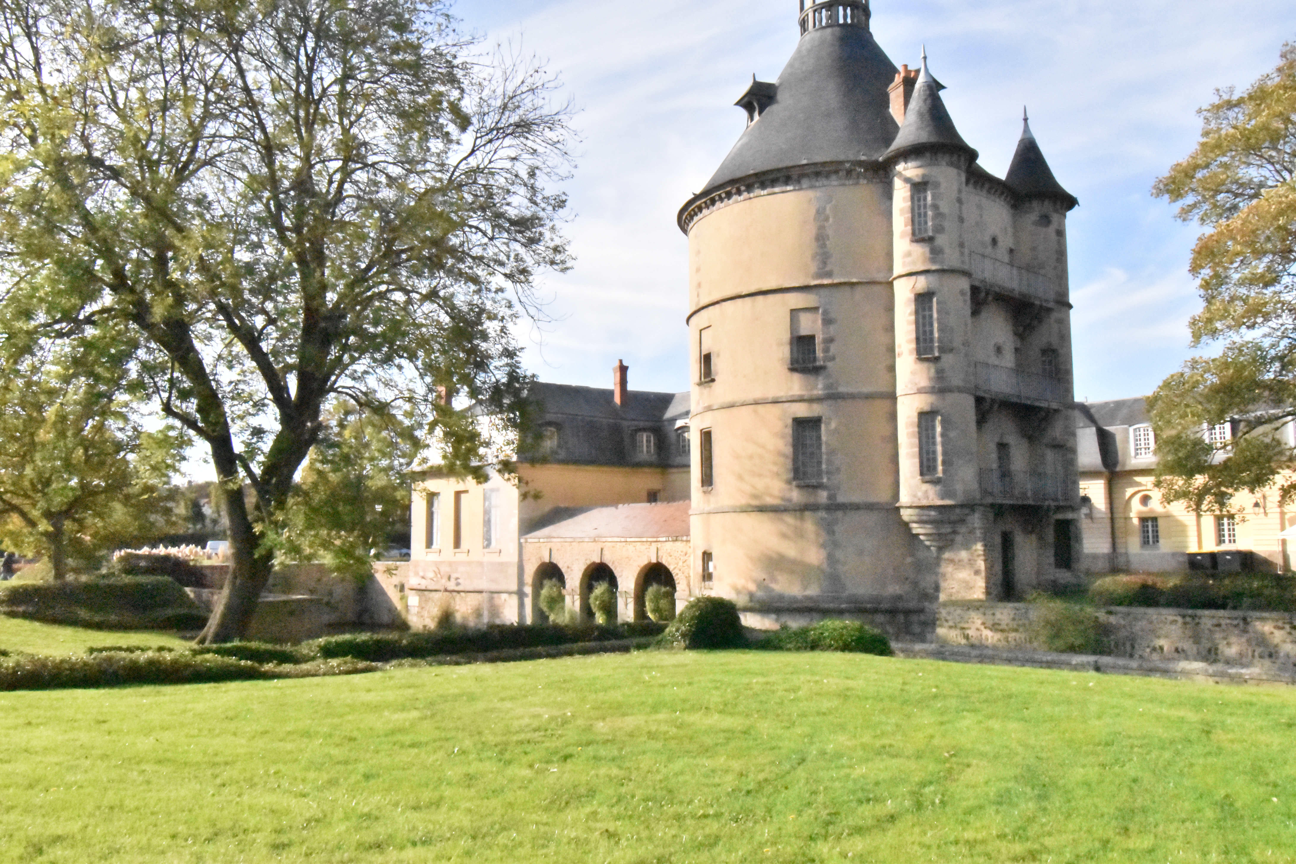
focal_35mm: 30
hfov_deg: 61.9
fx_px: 1080
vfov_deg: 43.6
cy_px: 432
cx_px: 648
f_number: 22
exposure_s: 1/2000
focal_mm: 20
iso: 16000
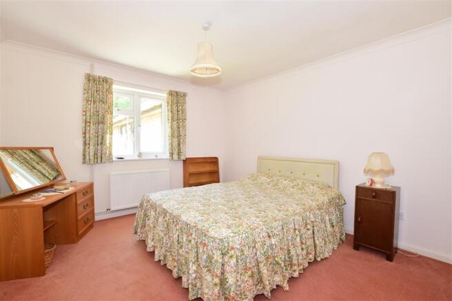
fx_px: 188
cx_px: 226
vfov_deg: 77.3
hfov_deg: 100.4
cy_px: 150
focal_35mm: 15
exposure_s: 1/5
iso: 400
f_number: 13
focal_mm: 10
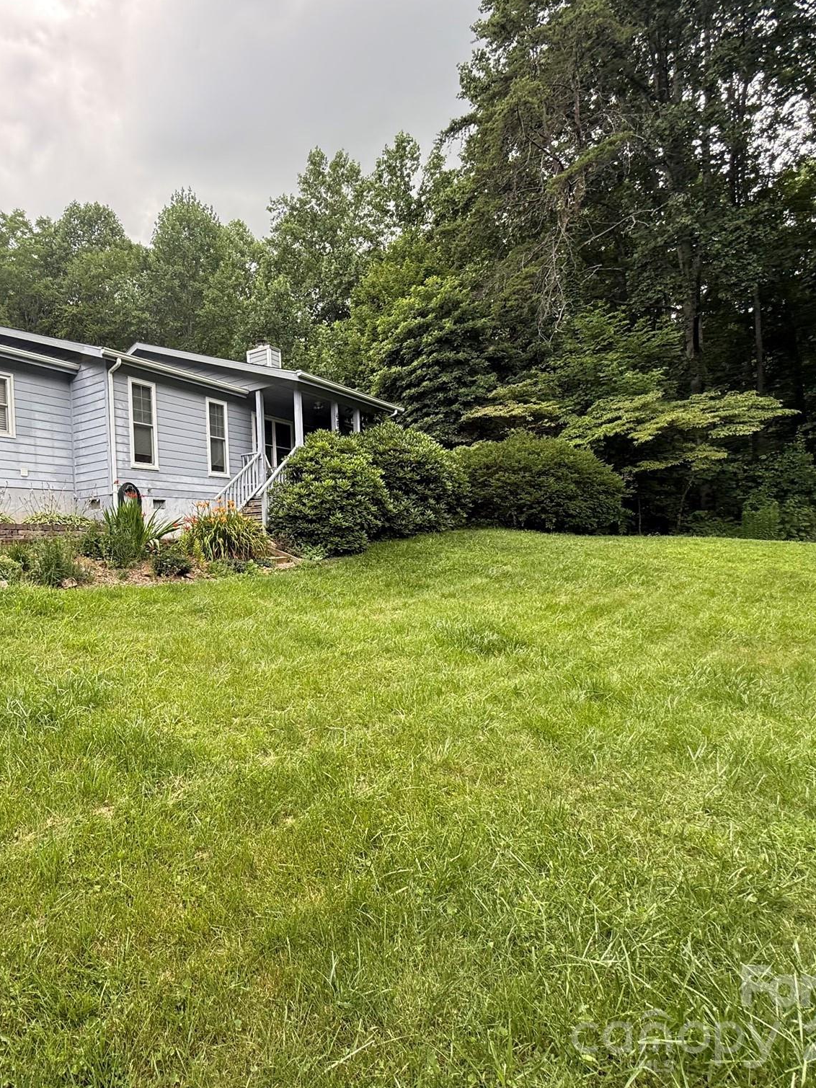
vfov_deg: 84.7
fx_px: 597
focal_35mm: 19
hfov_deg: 65.9
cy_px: 547
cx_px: 241
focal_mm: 2.22
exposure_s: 1/150
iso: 50
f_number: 2.2
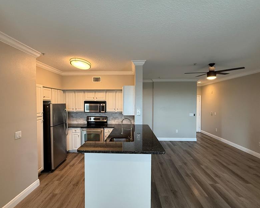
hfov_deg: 86.3
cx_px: 128
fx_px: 139
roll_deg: +2.0
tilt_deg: -0.5
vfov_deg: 73.8
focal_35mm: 18
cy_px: 106
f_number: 2.2
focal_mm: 2.22
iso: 320
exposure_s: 1/120
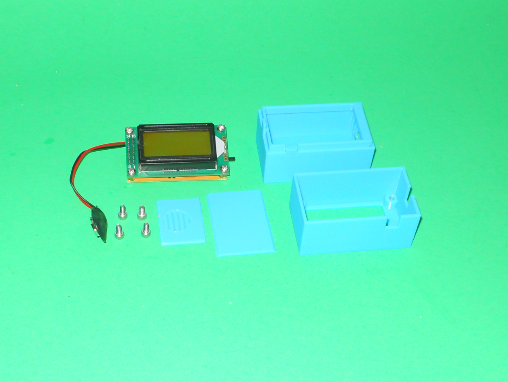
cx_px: 254
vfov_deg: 49.8
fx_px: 411
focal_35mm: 28
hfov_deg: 63.4
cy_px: 191
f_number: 2.7
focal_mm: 5
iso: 80
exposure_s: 1/25
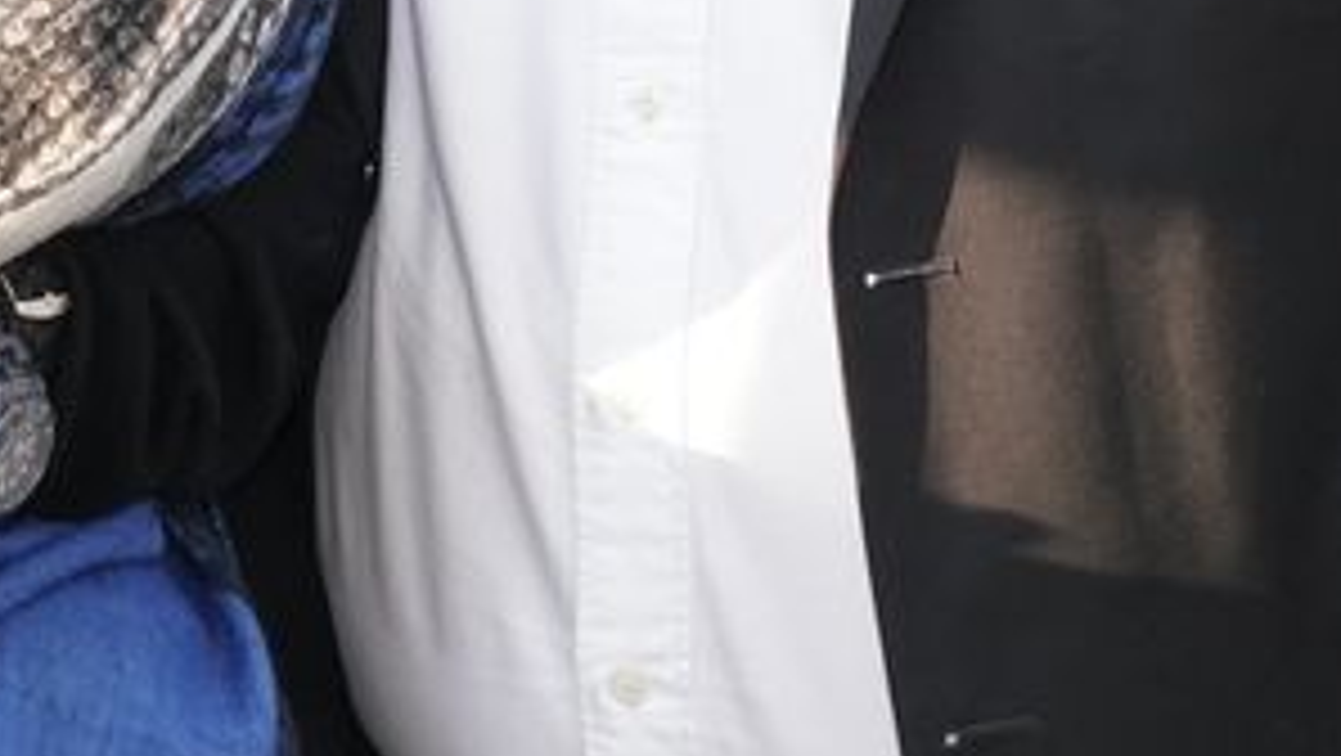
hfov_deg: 15.4
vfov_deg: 8.3
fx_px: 4945
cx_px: 508
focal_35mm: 139
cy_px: -720
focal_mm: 33
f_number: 6.3
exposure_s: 1/250
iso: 1600
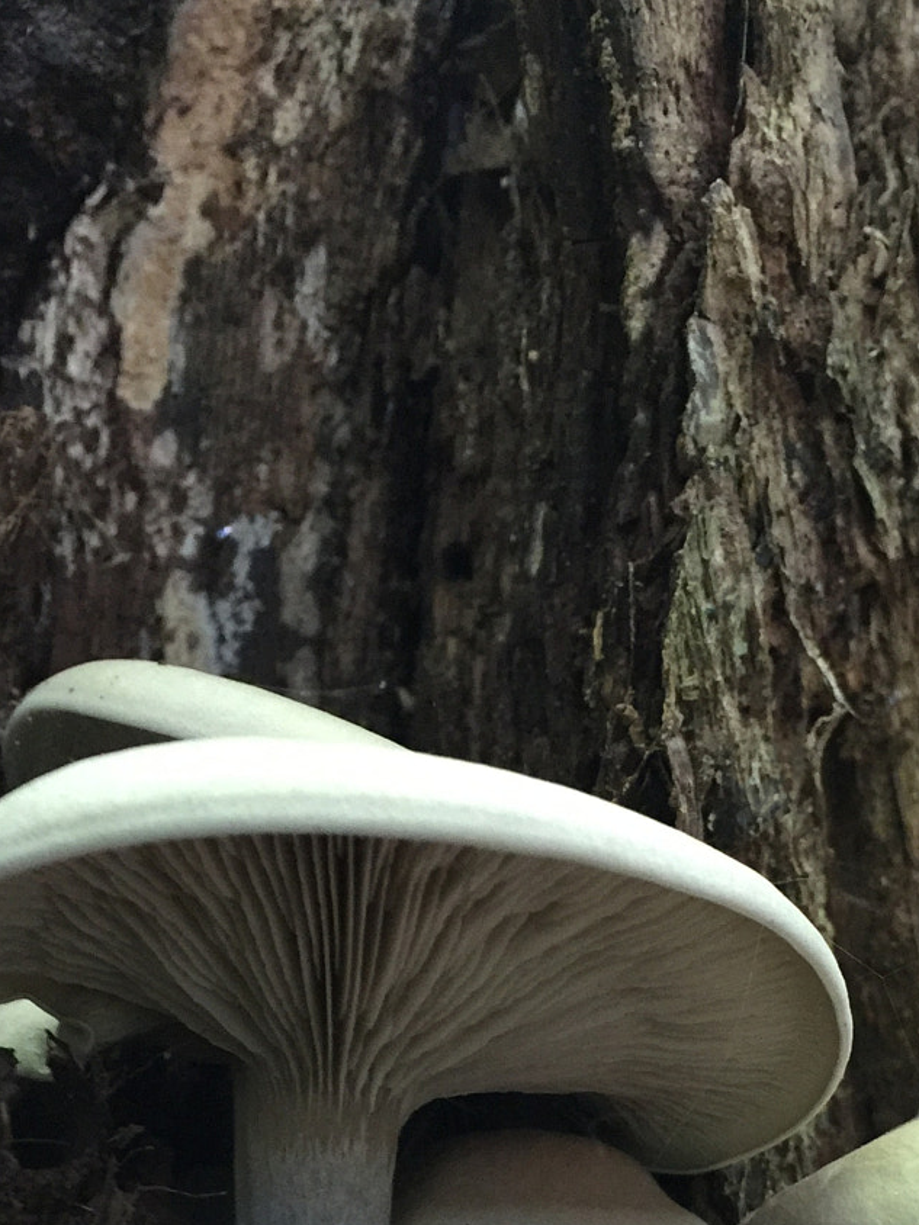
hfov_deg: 26.4
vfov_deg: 33.1
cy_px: 1103
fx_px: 1947
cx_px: 611
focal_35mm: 55
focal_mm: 4.15
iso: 250
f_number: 2.2
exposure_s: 1/15
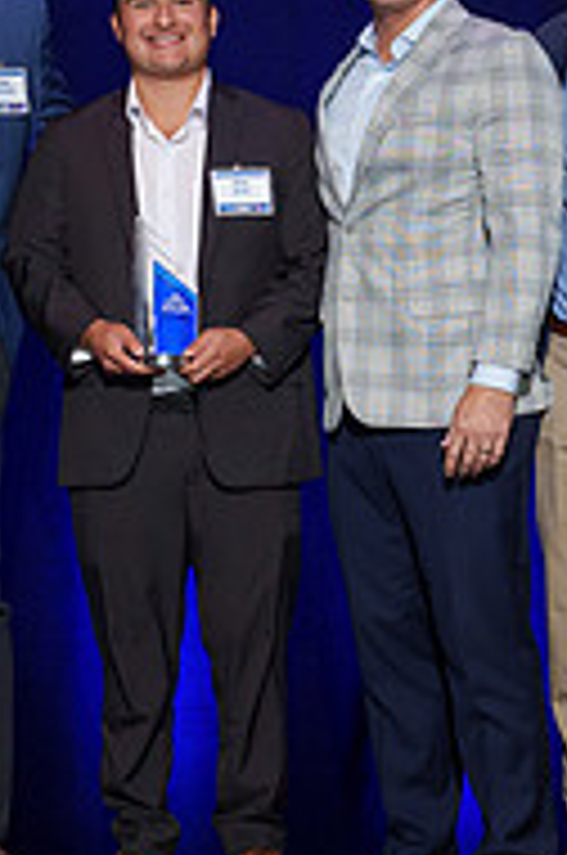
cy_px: 433
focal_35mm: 104
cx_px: 261
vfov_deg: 19.7
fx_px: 2466
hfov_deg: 13.1
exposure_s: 1/60
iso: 1000
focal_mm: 33
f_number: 5
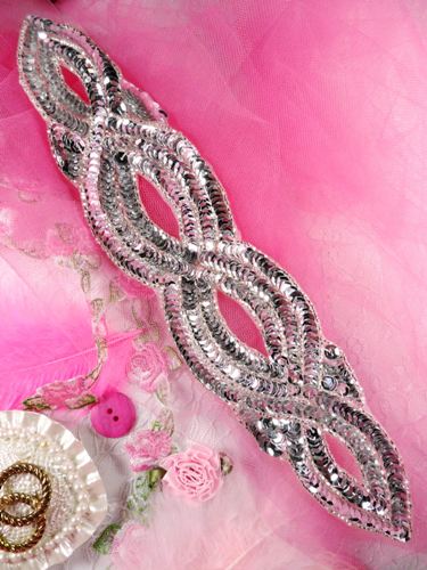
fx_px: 444
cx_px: 214
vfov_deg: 65.3
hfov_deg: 51.4
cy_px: 285
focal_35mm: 27
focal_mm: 4.9
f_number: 3.5
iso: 80
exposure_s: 1/125
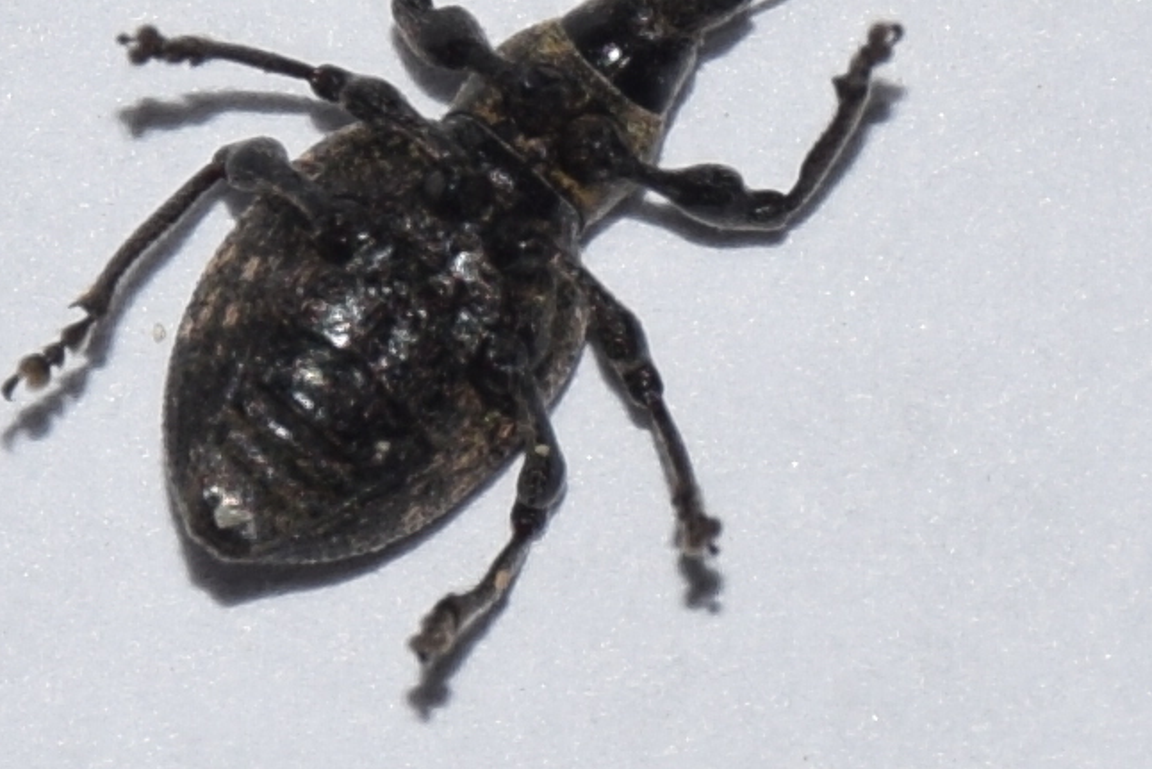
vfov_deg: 4.4
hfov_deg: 6.6
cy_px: 214
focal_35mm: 312
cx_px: 505
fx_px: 9986
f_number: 13
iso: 100
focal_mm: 140
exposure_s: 1/160
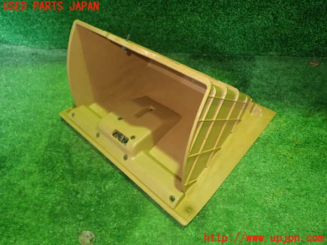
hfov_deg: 69.4
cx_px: 164
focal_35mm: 25
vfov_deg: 54.9
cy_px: 122
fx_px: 236
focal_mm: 4.5
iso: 500
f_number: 2
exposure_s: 1/30
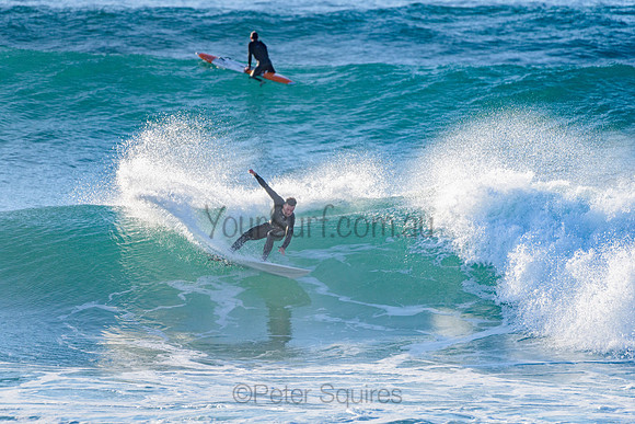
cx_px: 246
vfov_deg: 2.2
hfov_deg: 3.4
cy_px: 239
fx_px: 10818
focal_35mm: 613
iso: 280
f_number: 5.6
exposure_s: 1/2000
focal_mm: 500
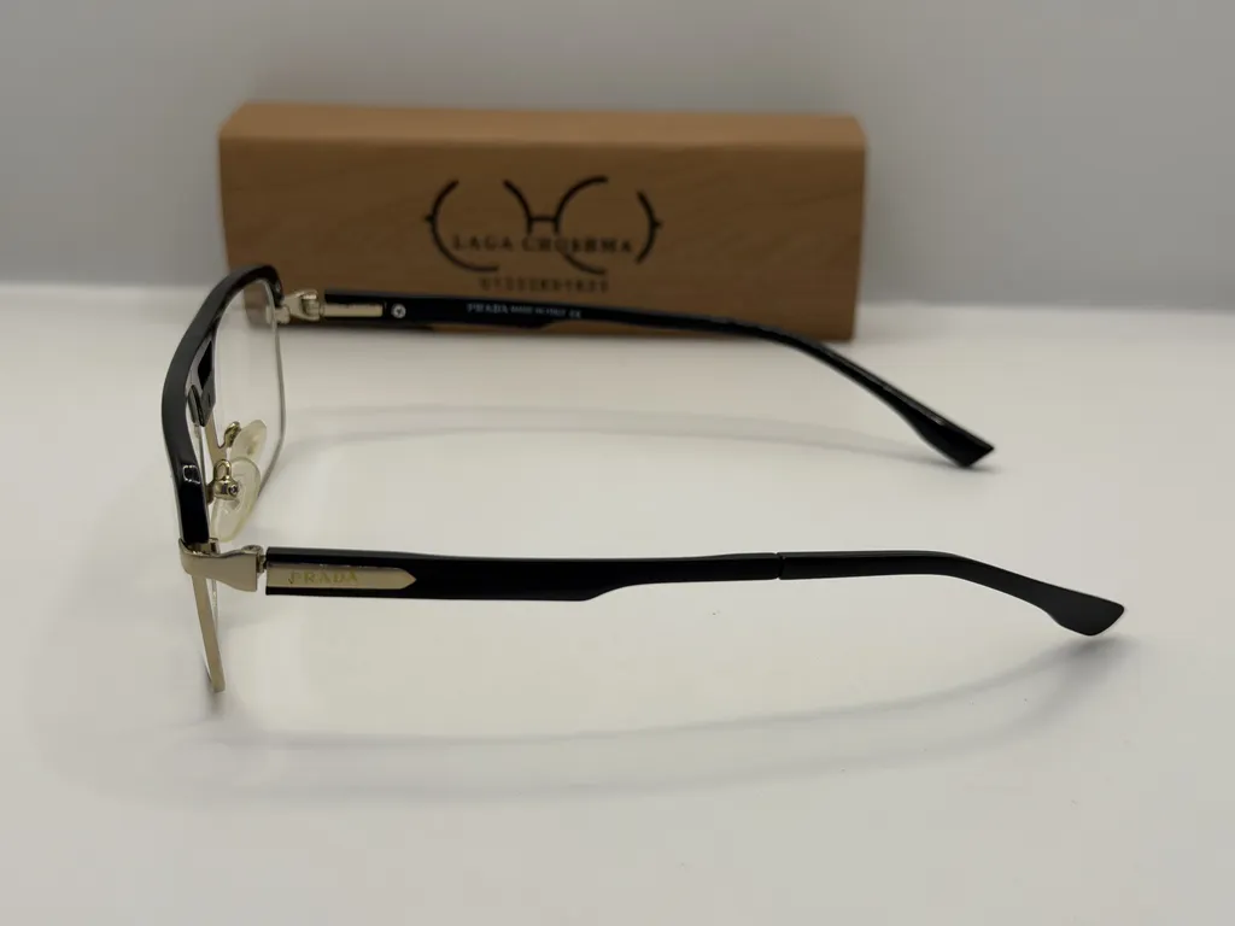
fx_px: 1713
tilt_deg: -20.3
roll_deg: +0.1
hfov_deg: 39.7
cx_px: 618
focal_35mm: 48
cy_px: 463
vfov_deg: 30.3
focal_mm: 6.76
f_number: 1.78
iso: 64
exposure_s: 1/631
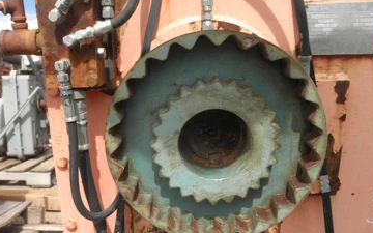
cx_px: 177
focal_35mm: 33
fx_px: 335
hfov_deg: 58.1
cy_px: 141
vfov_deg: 38.2
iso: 64
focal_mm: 5
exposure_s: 1/60
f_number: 8.5
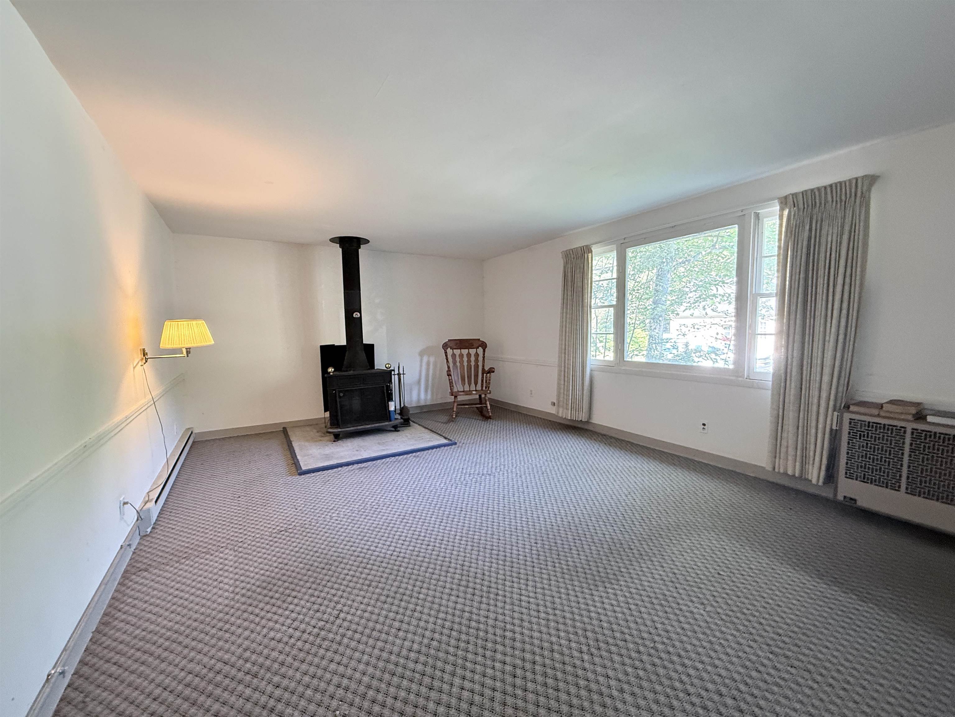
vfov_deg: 85.7
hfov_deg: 102.1
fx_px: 386
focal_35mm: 14
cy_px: 358
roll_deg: -0.1
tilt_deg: -4.2
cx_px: 478
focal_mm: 2.22
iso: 400
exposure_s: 1/60
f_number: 2.2
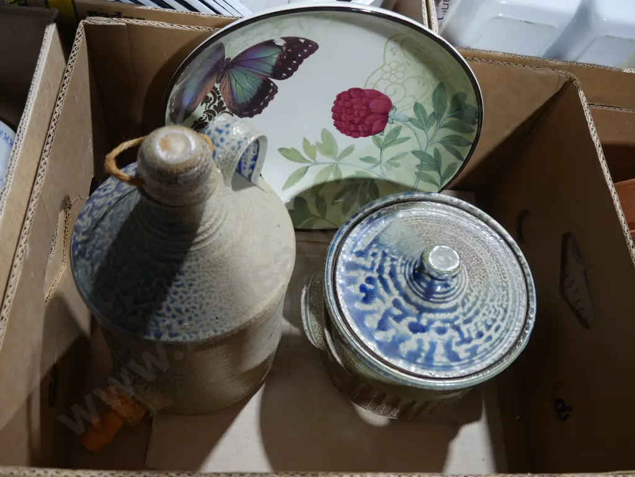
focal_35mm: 30
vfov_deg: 46.8
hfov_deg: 60.0
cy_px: 238
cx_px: 318
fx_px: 550
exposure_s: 1/60
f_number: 3.6
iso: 400
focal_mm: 15
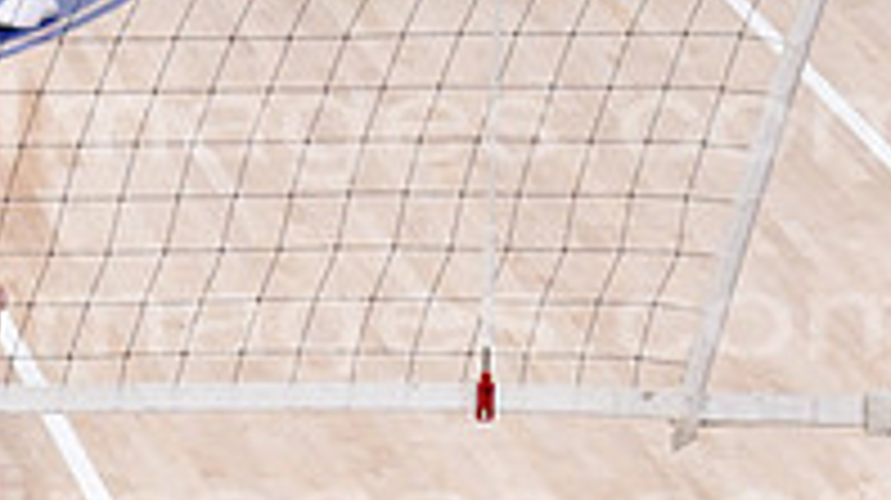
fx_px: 10009
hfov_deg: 5.1
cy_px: 227
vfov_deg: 2.9
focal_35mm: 424
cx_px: -72
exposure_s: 1/1000
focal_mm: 92
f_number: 3.2
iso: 6400
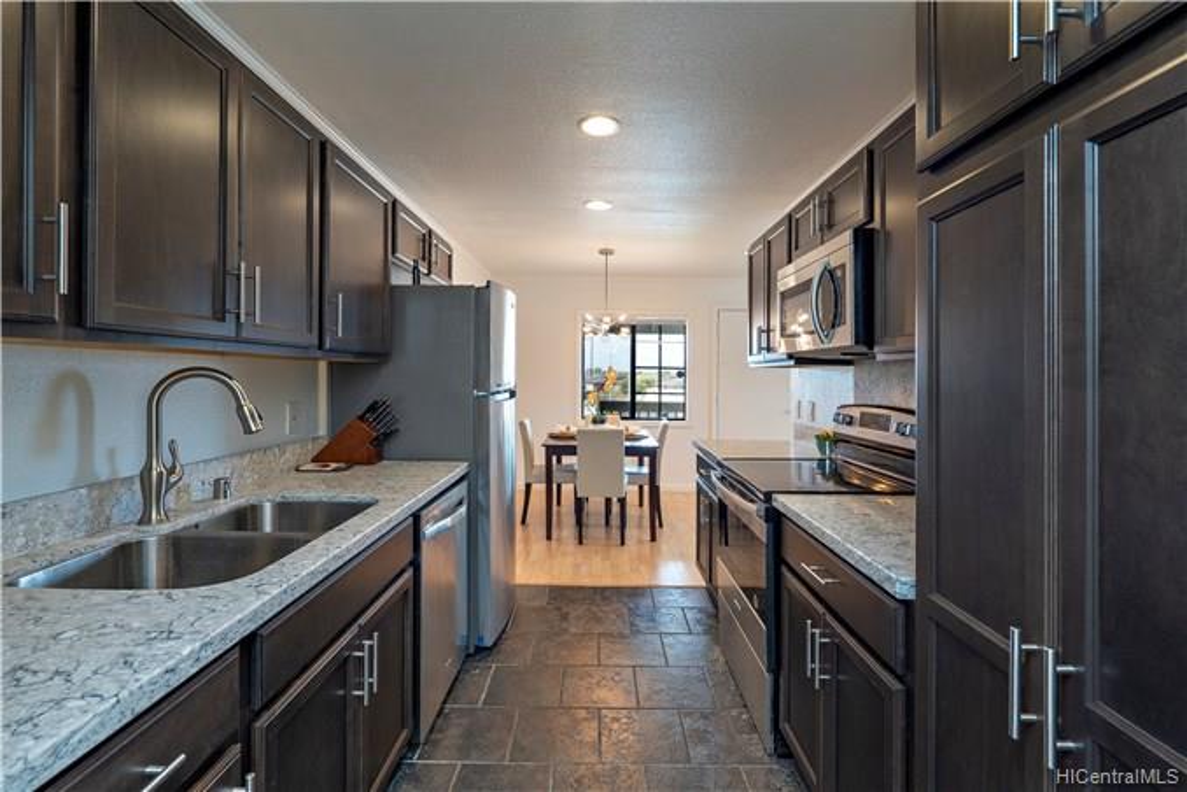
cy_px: 396
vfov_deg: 73.7
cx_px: 594
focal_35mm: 16
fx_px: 528
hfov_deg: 96.7
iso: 200
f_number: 8
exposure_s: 1/320
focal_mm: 16
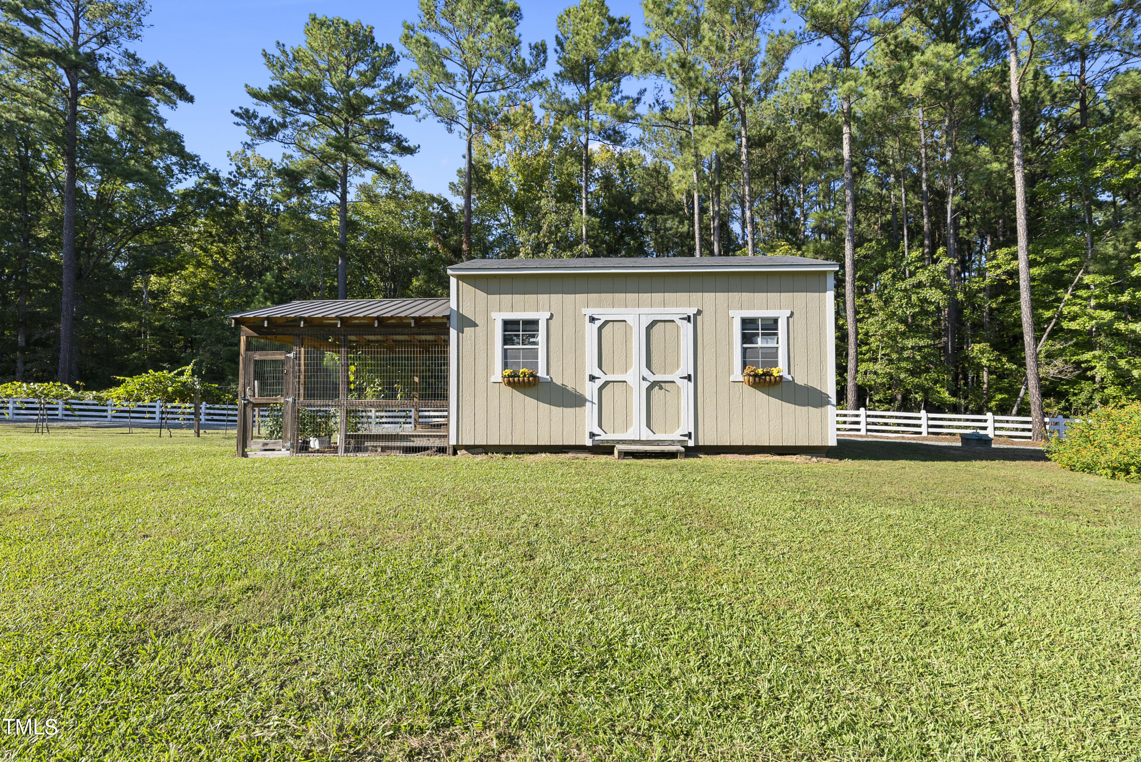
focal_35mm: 15
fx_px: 476
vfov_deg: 77.4
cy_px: 381
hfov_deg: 100.4
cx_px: 570
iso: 80
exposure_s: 1/30
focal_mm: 15
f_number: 7.1
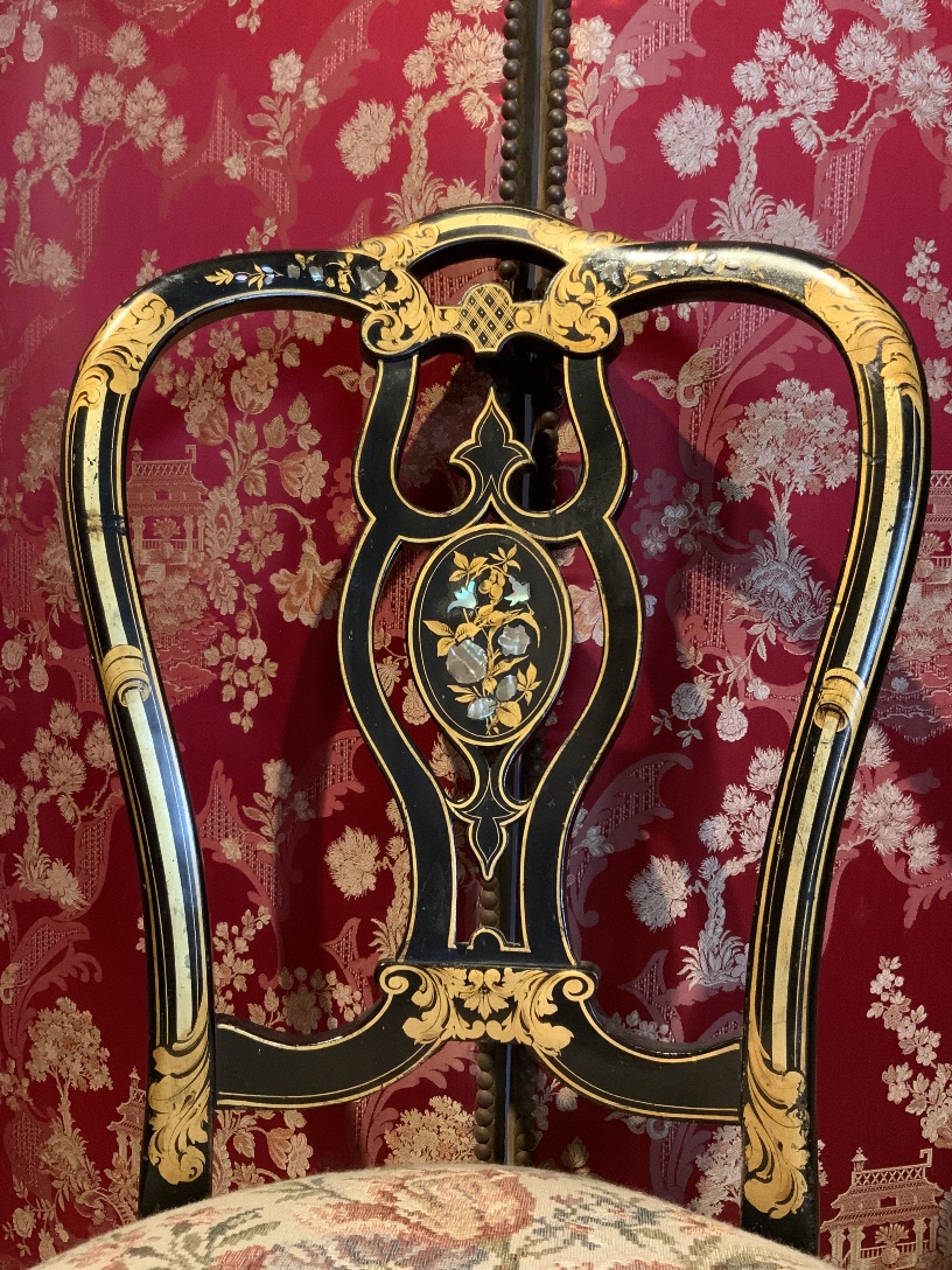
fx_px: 1173
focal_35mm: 32
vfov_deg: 56.8
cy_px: 671
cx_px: 478
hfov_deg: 44.2
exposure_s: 1/50
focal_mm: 3
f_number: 1.8
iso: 250
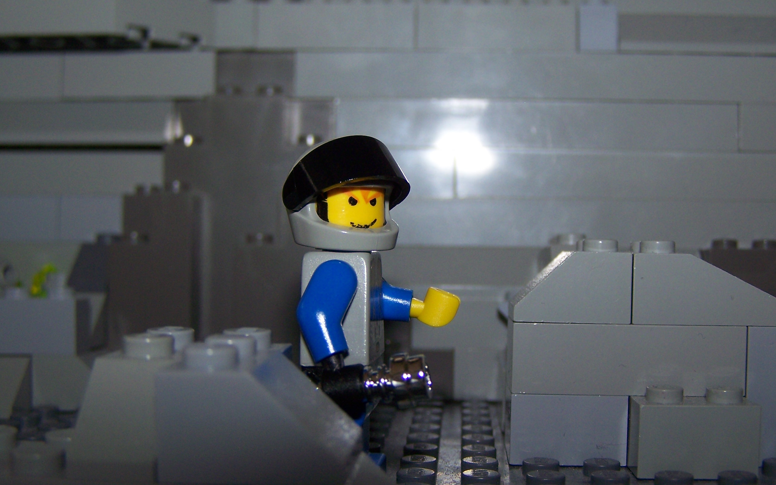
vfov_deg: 26.9
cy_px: 236
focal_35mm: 48
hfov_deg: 41.8
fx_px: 1015
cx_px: 430
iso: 80
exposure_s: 1/60
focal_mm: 6.3
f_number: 2.8
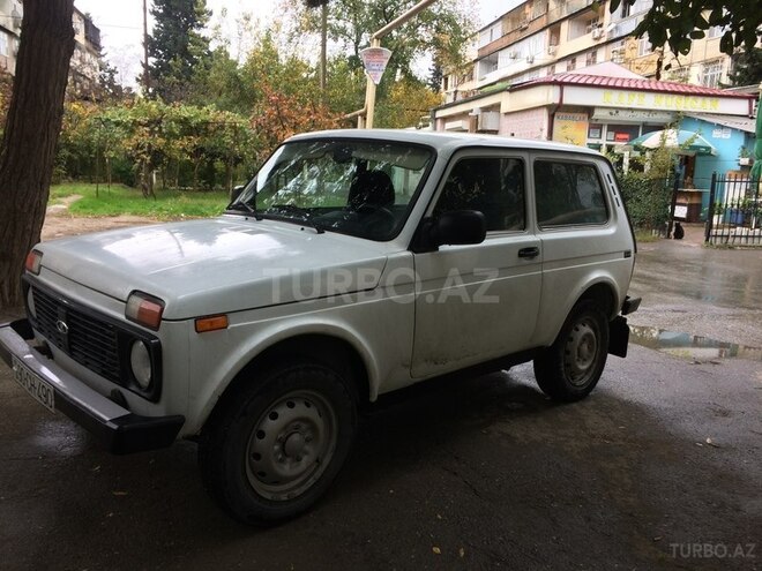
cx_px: 381
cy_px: 286
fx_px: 638
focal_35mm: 29
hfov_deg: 61.7
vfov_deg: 48.2
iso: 40
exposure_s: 1/50
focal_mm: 4.15
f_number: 2.2
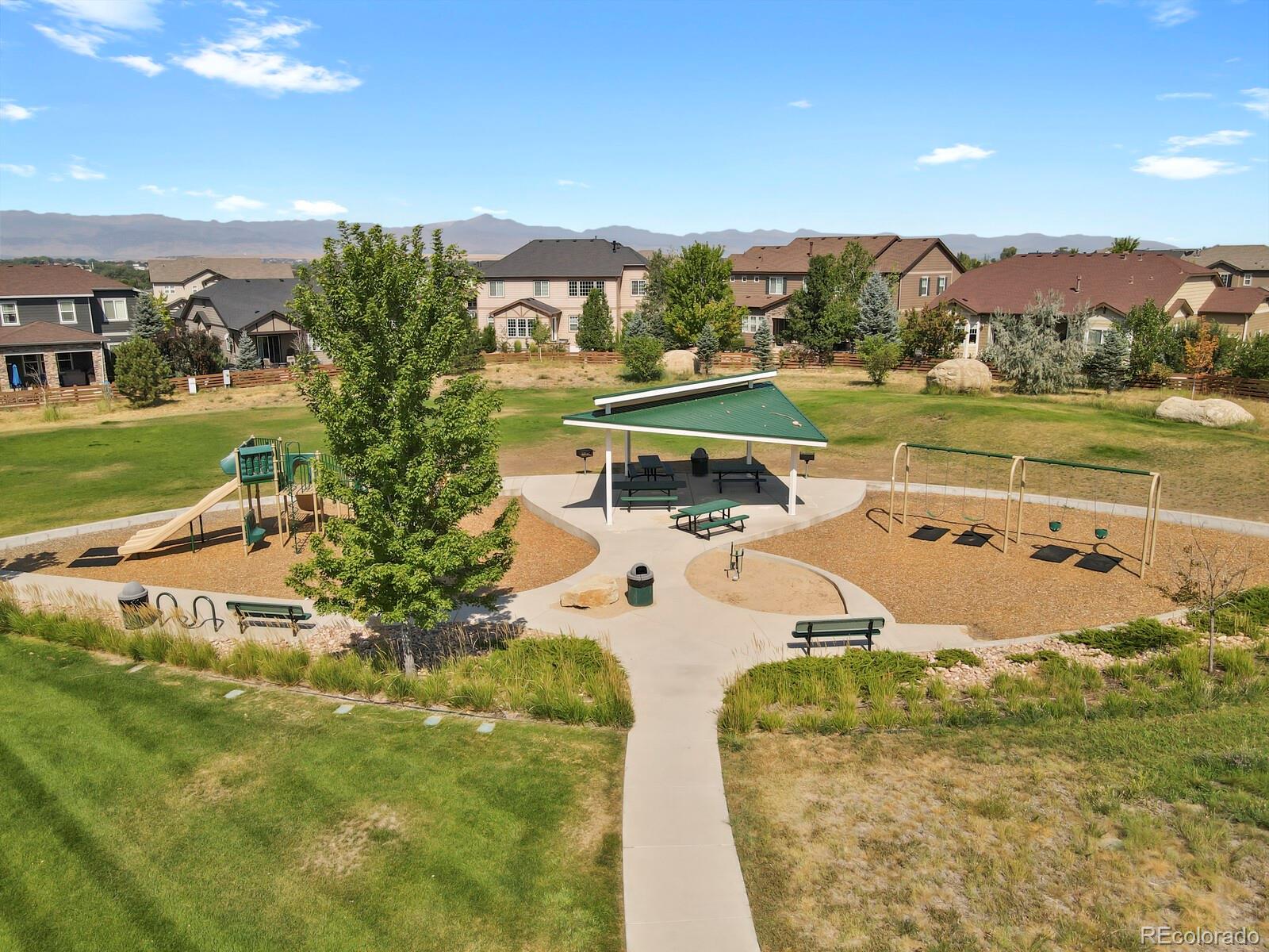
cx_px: 634
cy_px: 476
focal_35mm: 24
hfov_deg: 71.6
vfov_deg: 56.8
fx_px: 880
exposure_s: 1/640
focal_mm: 4.5
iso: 100
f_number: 2.8
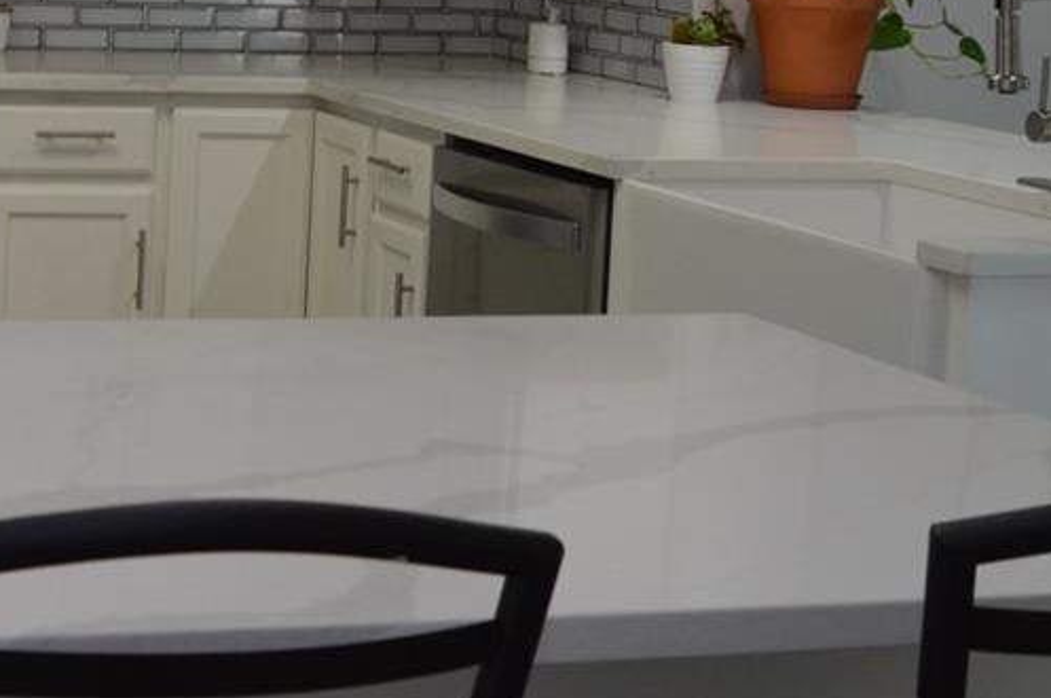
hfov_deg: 22.2
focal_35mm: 87
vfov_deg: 15.5
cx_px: -87
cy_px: 77
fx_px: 2537
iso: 400
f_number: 5
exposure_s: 1/100
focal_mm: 18
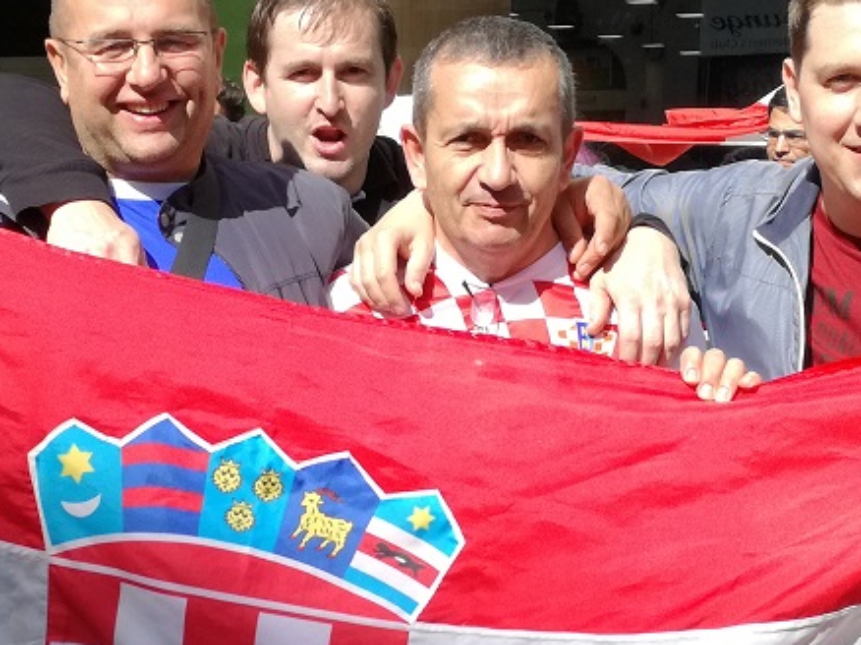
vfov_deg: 19.8
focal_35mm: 74
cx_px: 397
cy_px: 425
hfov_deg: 26.3
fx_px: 1840
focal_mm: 3.79
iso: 50
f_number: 2
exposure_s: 1/870
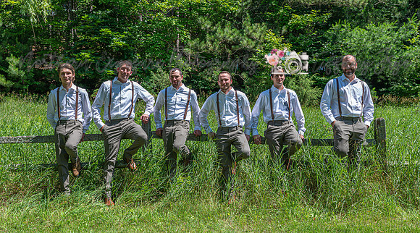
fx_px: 435
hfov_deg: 51.5
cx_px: 205
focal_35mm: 39
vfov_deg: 30.0
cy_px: 125
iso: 100
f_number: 6.3
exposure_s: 1/250
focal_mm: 36
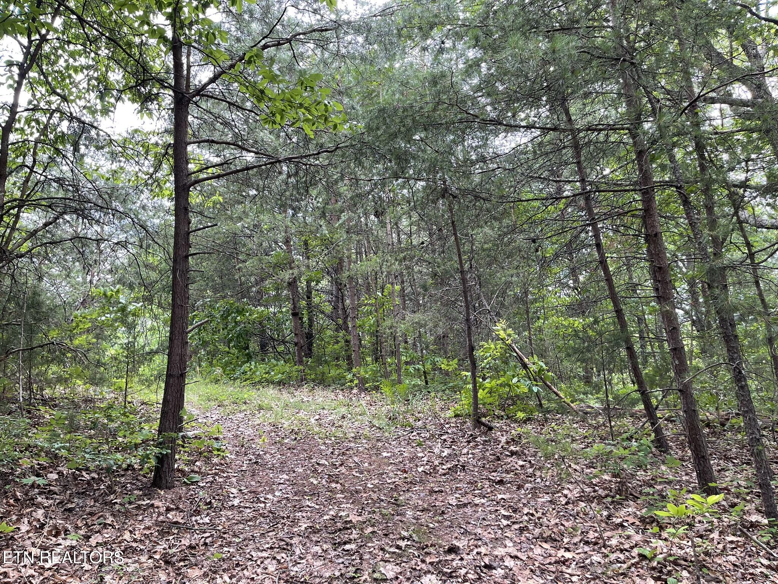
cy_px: 292
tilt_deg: +4.5
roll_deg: +2.4
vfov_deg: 54.9
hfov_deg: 69.4
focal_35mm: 25
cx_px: 389
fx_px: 562
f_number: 1.6
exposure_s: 1/121
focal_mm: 5.1
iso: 50
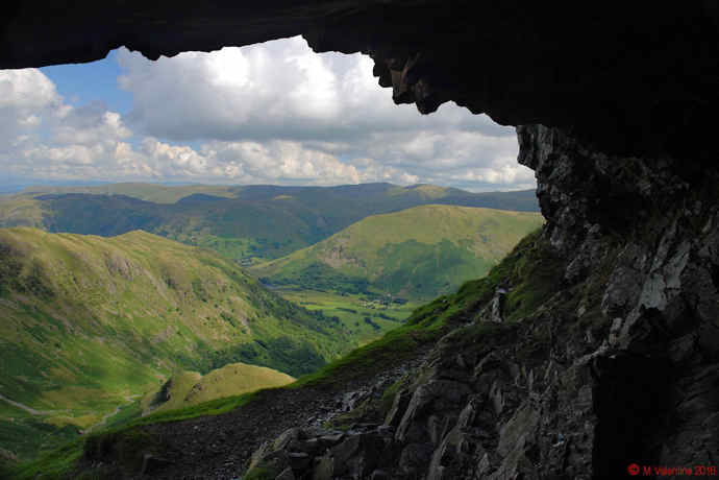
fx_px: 599
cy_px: 240
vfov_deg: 43.6
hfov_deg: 61.9
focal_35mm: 30
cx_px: 360
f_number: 6.3
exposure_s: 1/125
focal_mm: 20
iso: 100
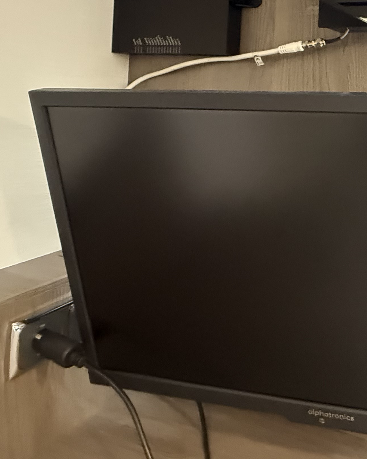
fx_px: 462
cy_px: 91
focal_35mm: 34
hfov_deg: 38.4
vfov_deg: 49.7
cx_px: 368
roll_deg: -3.2
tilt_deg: +4.9
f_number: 2.2
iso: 1000
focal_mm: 2.22
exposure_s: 1/60
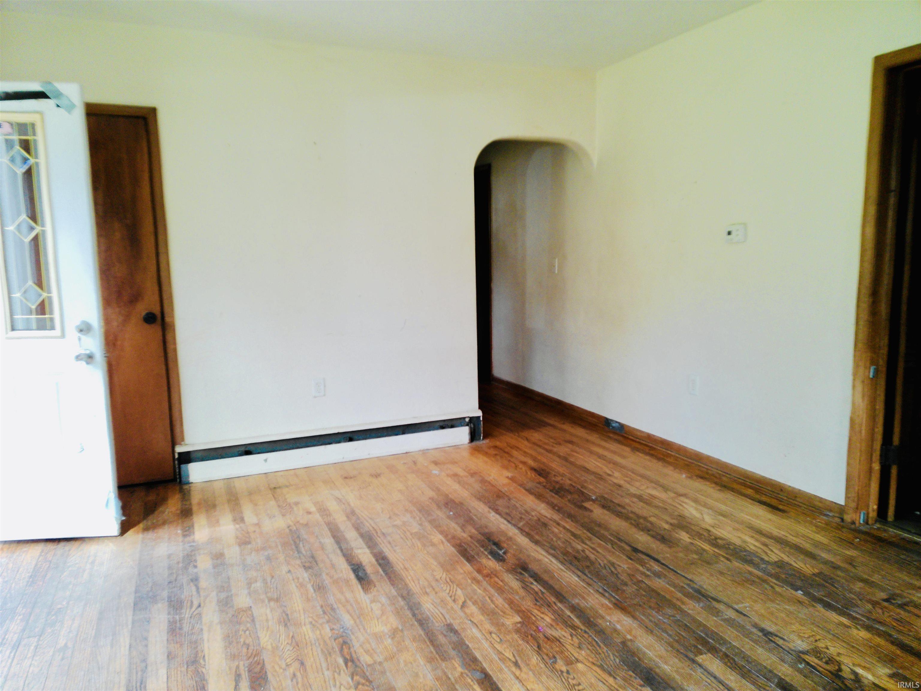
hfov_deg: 87.8
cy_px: 346
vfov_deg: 71.6
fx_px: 479
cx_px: 460
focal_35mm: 18
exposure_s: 1/60
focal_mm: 3.37
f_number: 1.8
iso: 200
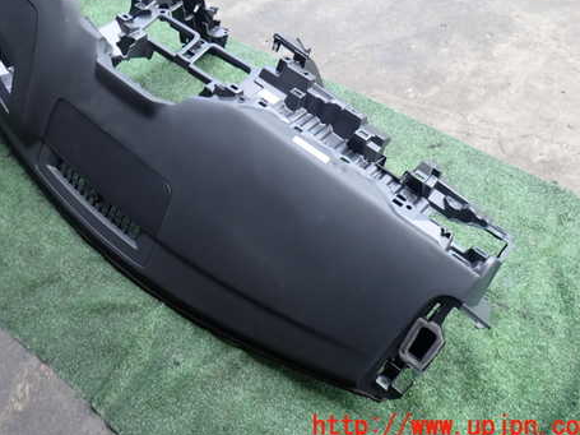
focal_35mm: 33
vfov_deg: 42.5
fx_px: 553
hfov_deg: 54.7
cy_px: 156
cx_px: 218
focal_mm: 4.5
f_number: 5.6
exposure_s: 1/40
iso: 100
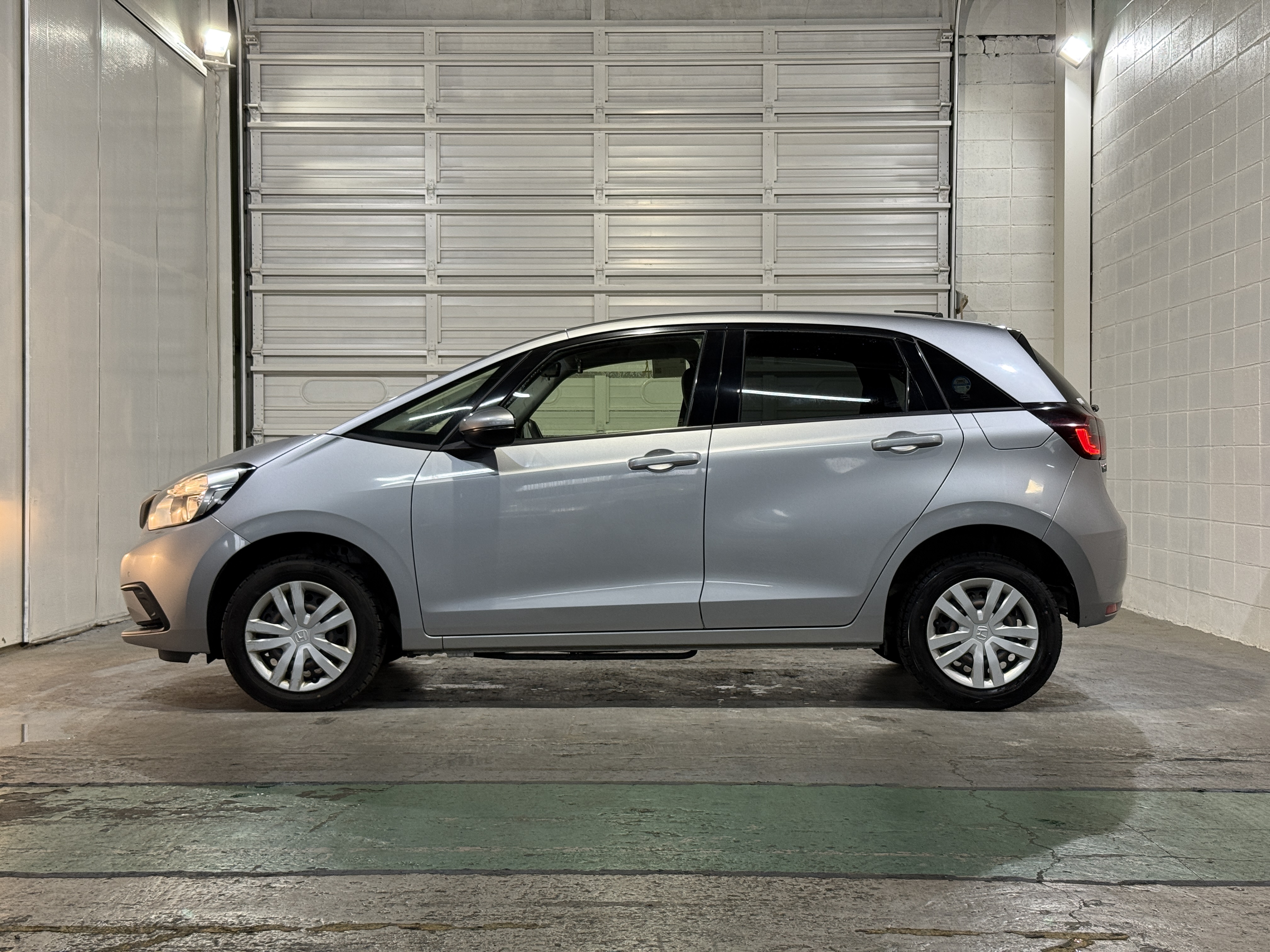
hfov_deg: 39.7
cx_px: 635
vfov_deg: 30.3
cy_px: 476
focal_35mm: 48
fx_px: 1761
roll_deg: +0.0
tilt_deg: -0.1
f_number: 1.78
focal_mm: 6.76
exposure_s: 1/60
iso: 80
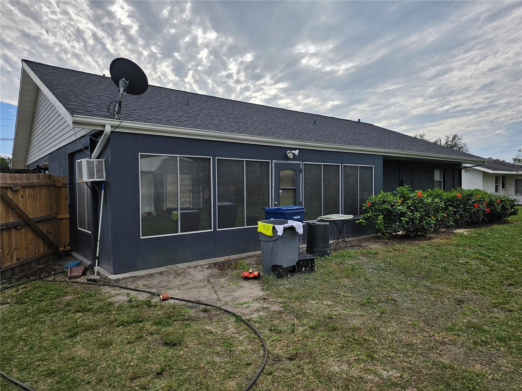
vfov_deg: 58.9
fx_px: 347
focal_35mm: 23
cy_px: 196
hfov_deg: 73.9
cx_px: 261
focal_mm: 6.3
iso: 32
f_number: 1.7
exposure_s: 1/2000
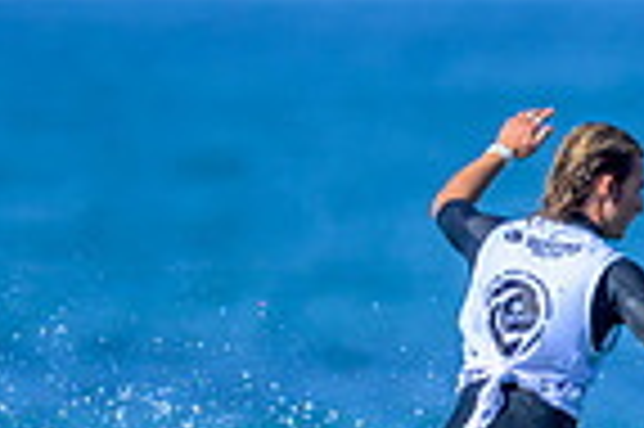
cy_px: 610
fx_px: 79675
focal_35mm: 4459
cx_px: 713
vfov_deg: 0.3
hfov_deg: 0.5
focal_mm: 800
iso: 320
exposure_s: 1/2000
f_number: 6.3
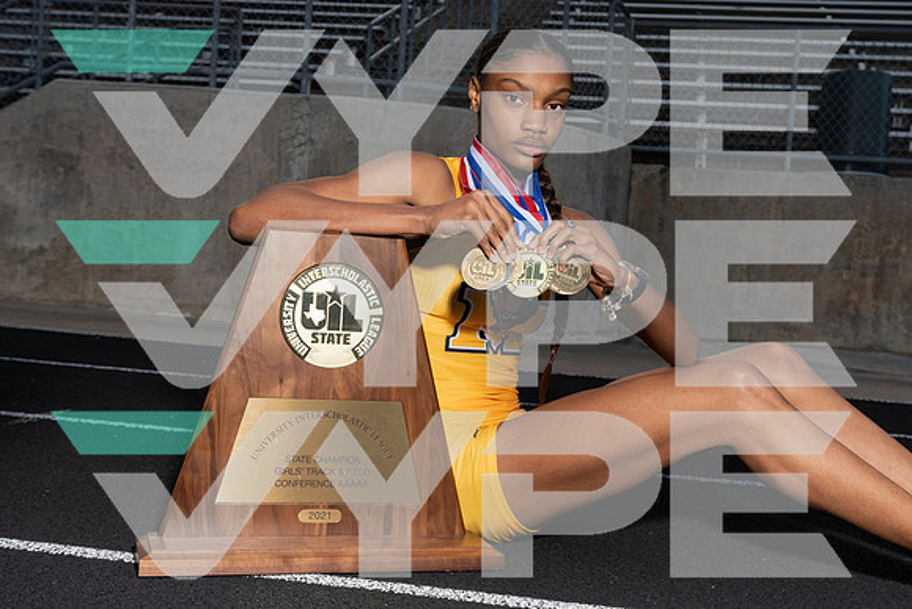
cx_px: 456
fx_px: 1140
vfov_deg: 29.9
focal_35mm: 45
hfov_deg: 43.6
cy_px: 304
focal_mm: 45
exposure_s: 1/250
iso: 250
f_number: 8
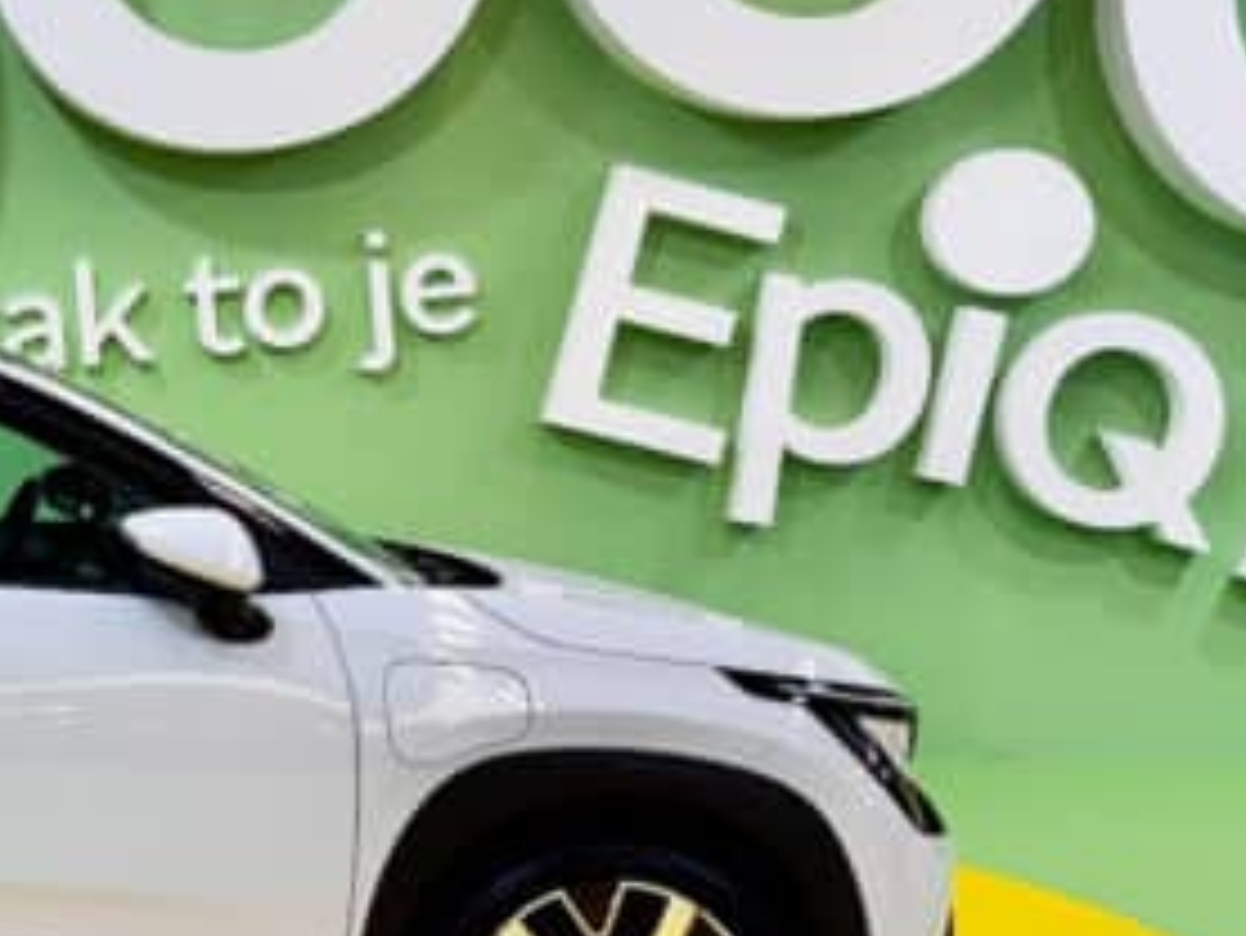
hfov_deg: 27.9
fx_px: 2233
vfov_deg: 23.7
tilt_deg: -3.4
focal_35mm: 62
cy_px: 448
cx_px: -184
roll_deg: -0.6
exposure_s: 1/100
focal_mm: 5.96
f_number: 1.6
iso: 50
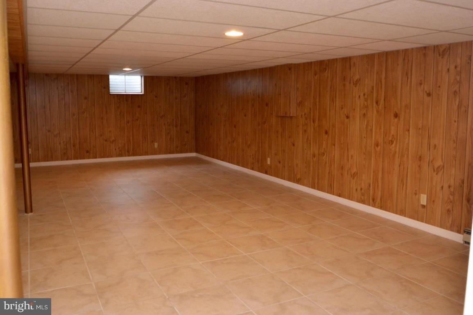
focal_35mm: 28
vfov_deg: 45.6
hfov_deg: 64.6
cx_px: 236
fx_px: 374
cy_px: 158
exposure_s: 1/60
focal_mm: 19
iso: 900
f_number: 4.2
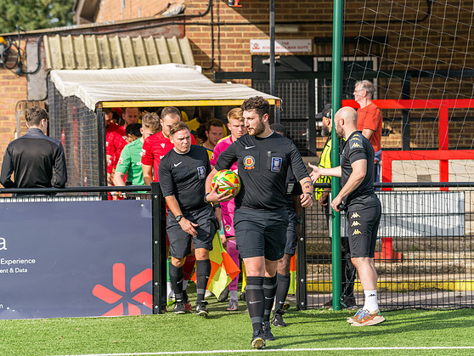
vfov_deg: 9.2
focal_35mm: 161
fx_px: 2206
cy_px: 174
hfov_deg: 12.3
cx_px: 239
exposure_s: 1/2500
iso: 400
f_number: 5
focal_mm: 135
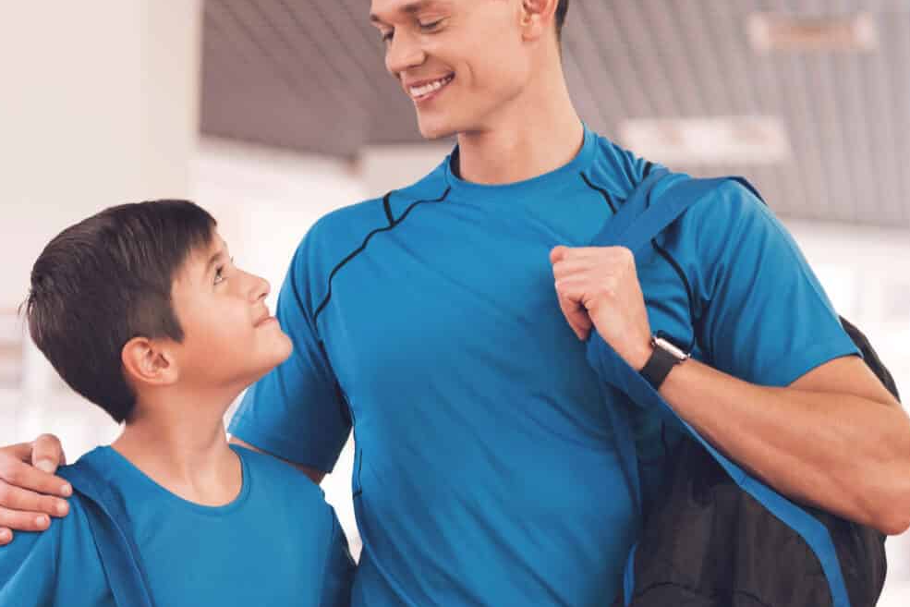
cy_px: 417
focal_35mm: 130
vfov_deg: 10.5
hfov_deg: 15.6
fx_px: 3286
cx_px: 111
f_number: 2
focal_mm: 50
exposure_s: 1/125
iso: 400
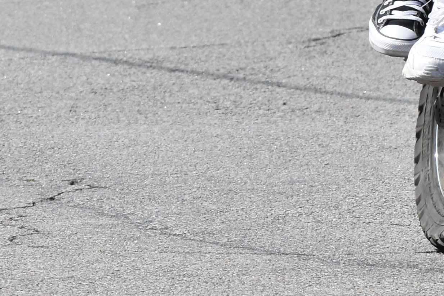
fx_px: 8829
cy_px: -364
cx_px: 395
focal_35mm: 716
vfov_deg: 1.9
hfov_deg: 2.9
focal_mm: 98
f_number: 7.1
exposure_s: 1/2000
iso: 400
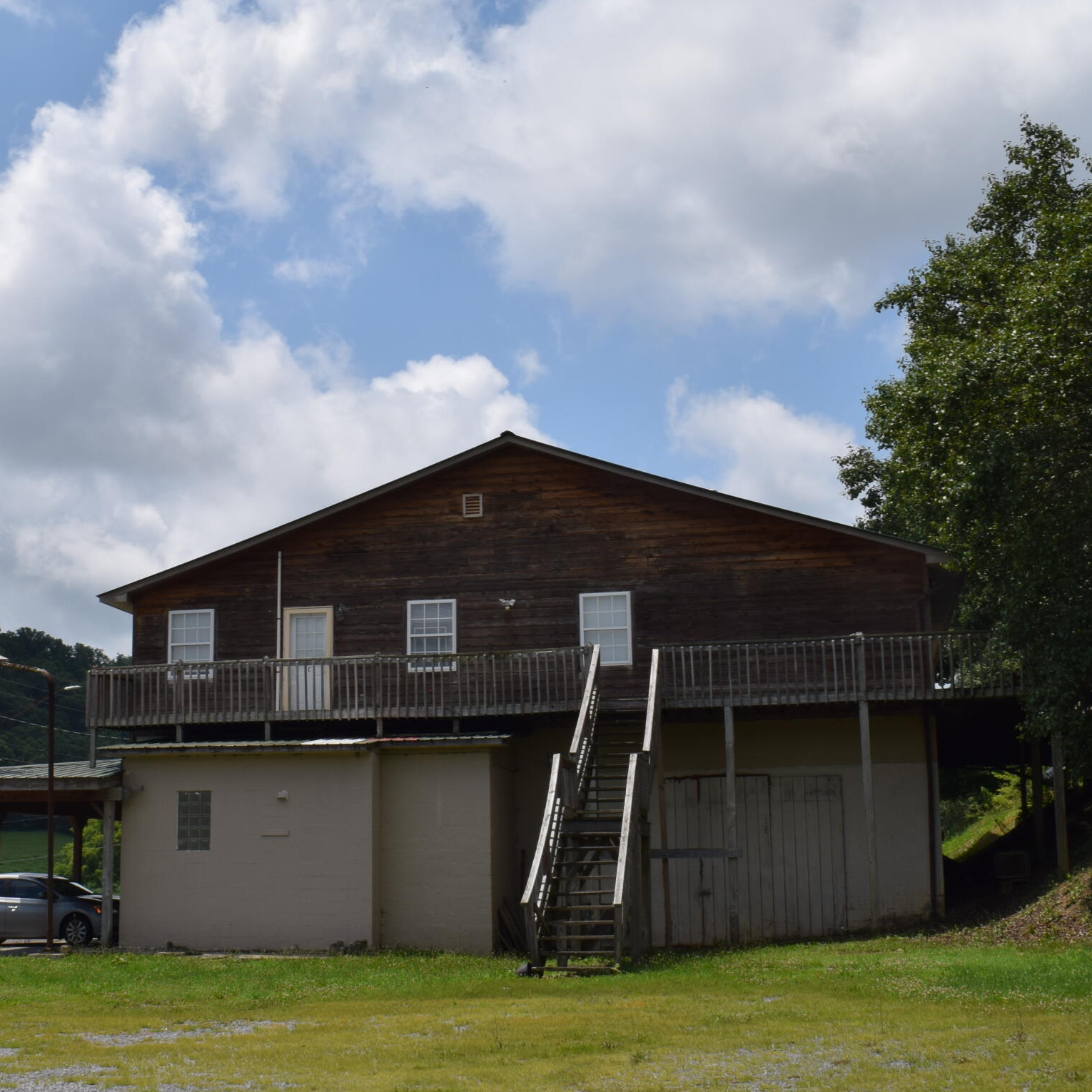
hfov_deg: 33.9
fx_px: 1785
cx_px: 410
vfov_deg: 34.0
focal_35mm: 50
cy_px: 540
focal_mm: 20
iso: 100
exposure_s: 1/200
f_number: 13
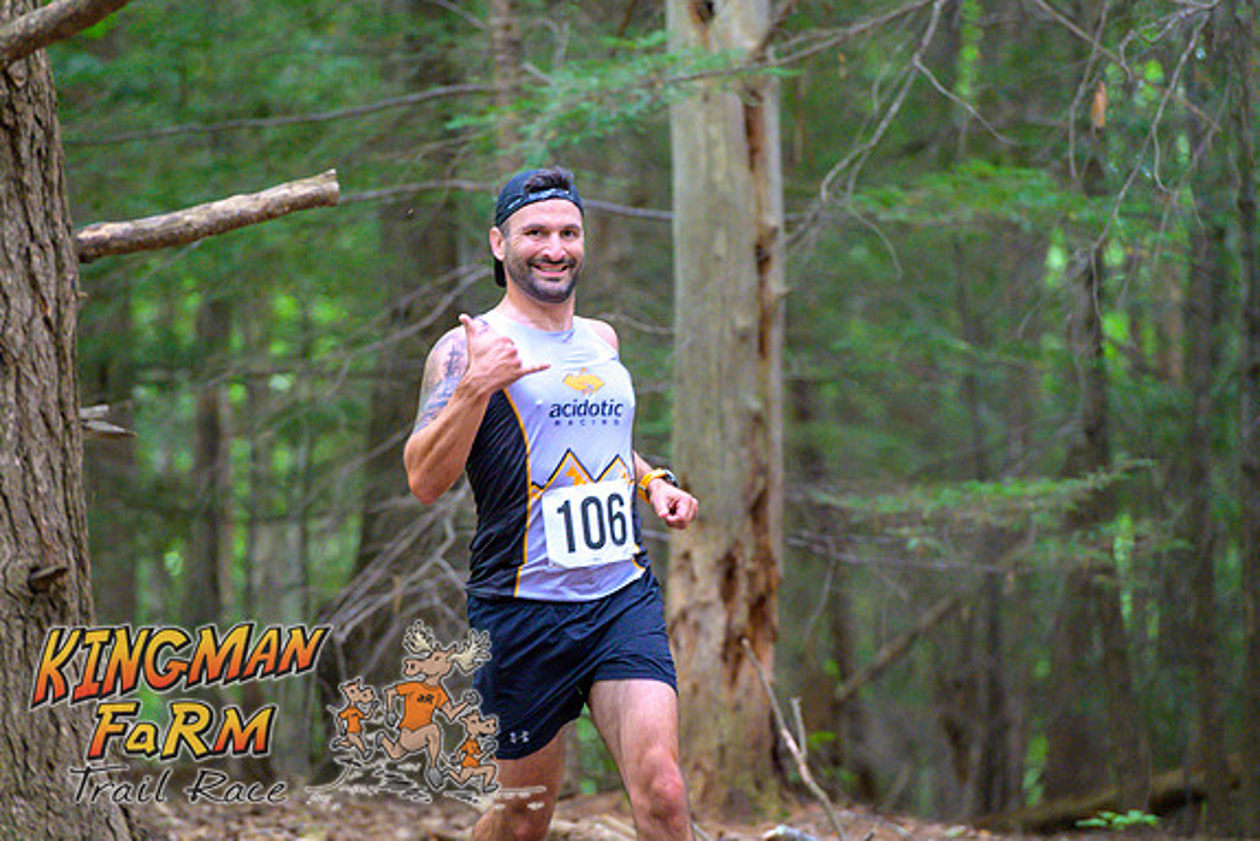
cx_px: 634
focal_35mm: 202
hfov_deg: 10.2
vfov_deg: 6.8
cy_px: 422
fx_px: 7071
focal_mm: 200
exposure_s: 1/200
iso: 8000
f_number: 4
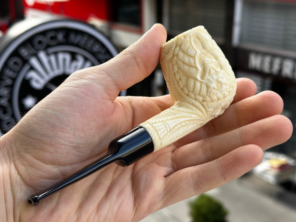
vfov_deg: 30.3
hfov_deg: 39.7
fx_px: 410
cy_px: 111
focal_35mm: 48
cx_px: 148
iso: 64
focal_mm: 6.86
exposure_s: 1/452
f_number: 1.78
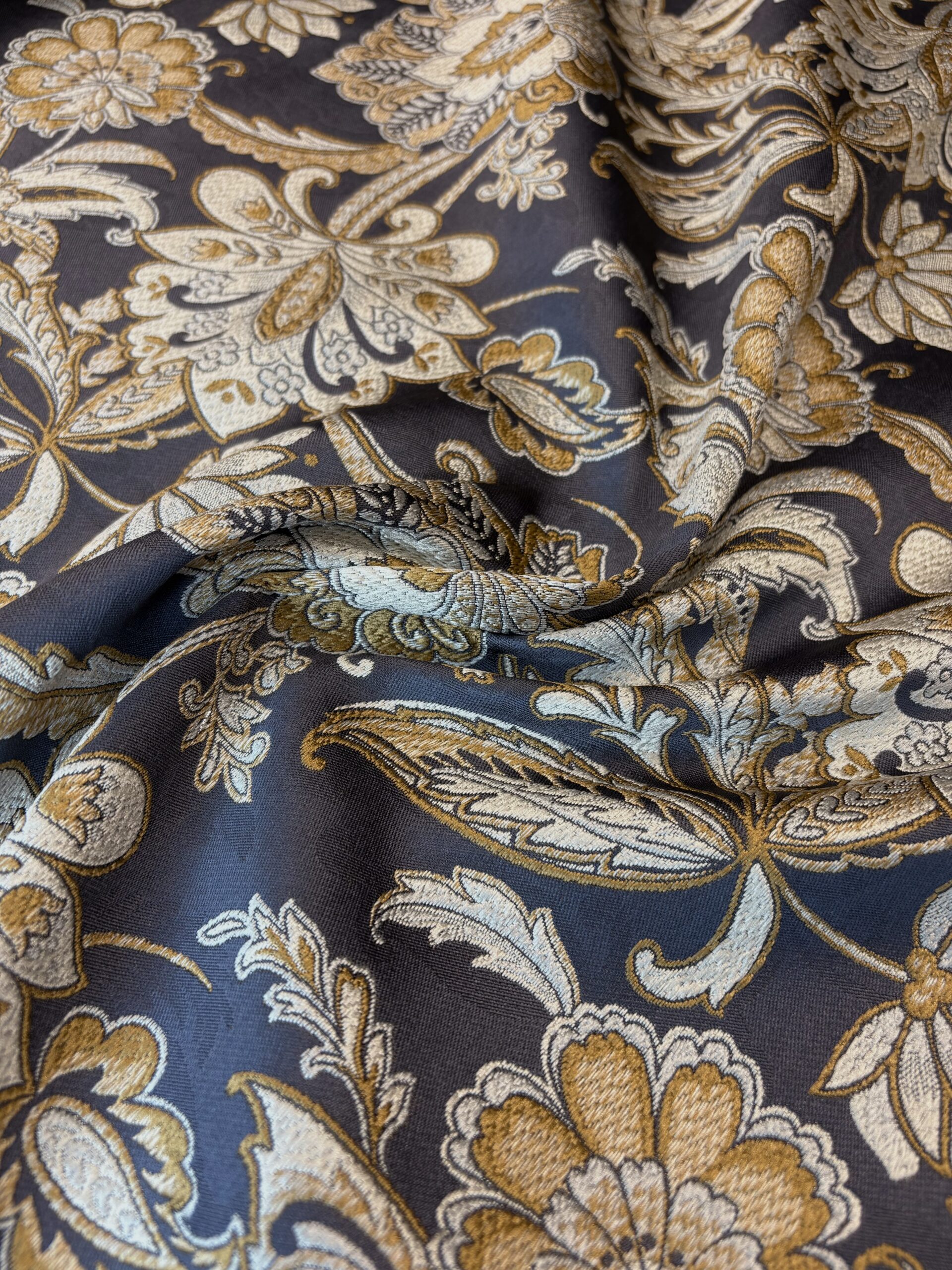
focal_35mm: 26
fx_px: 953
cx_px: 476
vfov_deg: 67.3
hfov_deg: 53.1
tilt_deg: -58.5
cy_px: 635
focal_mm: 5.96
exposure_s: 1/100
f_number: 1.6
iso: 40
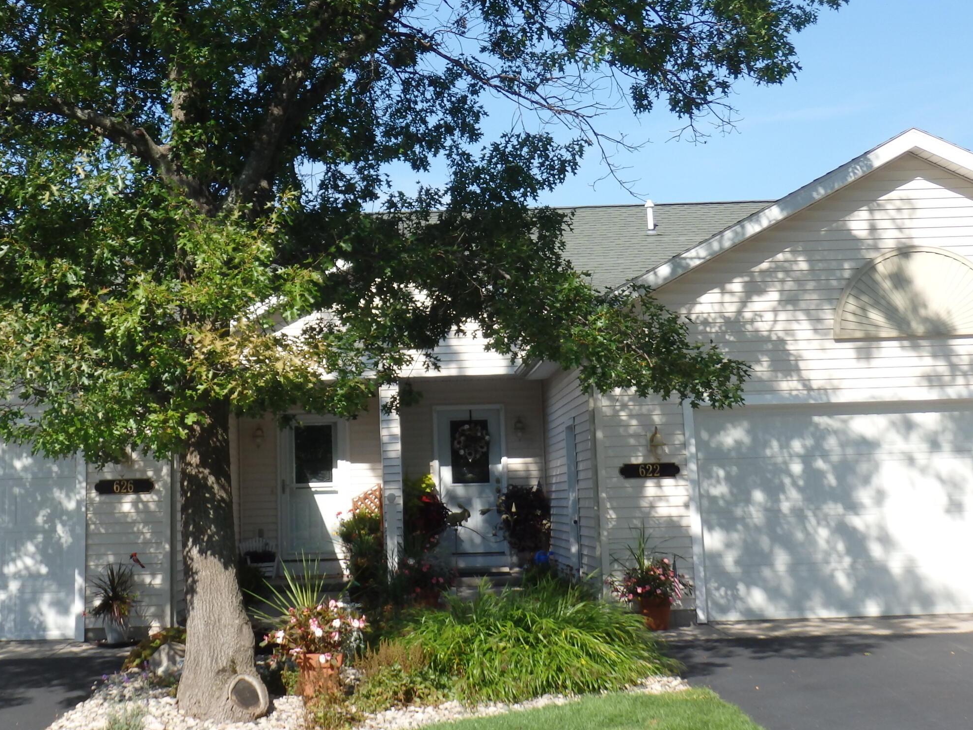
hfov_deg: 34.2
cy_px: 206
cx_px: 372
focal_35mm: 56
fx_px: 1574
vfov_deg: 25.9
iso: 100
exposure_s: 1/640
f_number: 3.6
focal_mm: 6.6
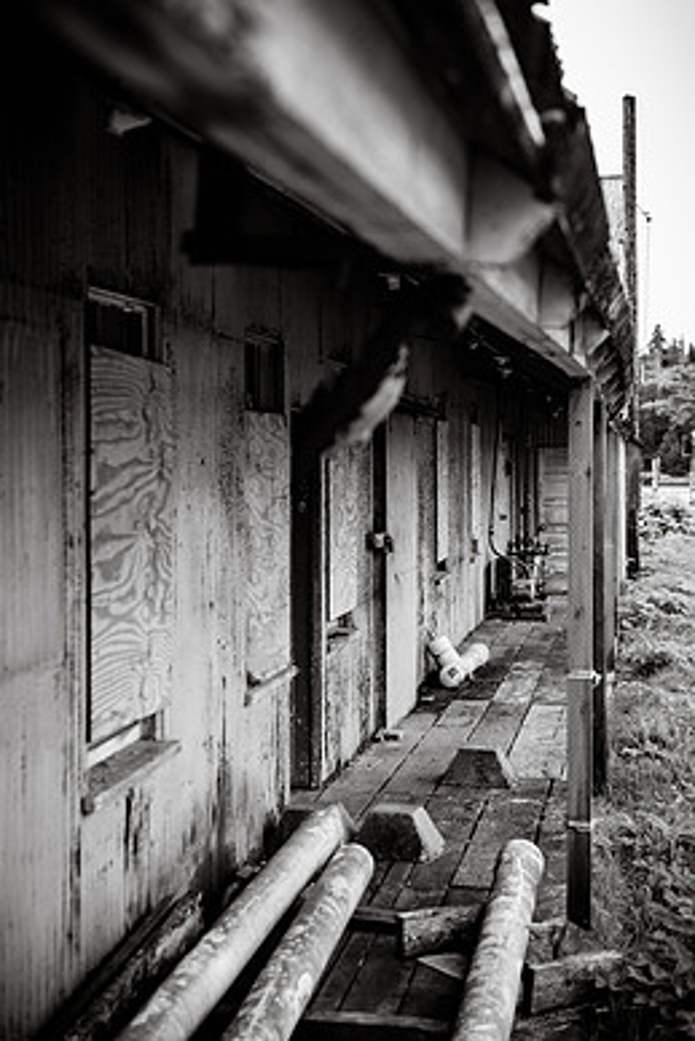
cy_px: 480
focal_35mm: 58
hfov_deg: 23.4
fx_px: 1678
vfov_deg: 34.5
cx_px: 325
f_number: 2.8
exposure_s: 1/250
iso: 100
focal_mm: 50
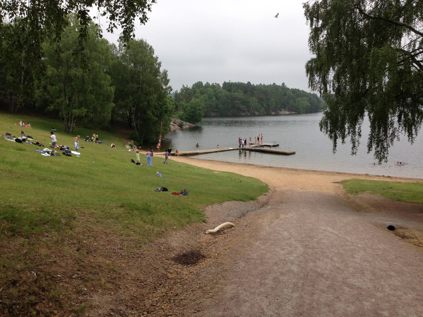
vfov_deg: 42.9
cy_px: 158
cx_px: 212
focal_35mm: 33
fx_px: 403
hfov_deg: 55.4
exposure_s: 1/502
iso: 50
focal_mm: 4.13
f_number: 2.4
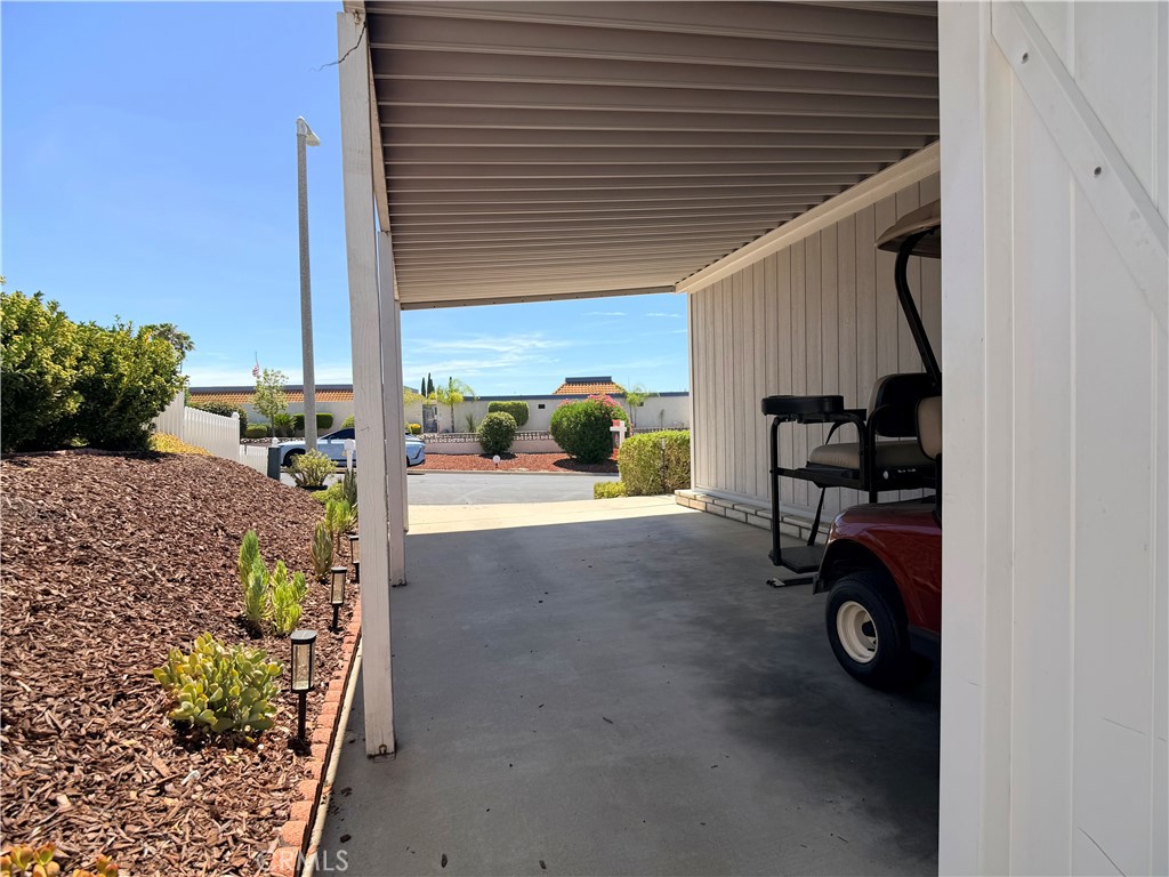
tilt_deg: -2.1
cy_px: 438
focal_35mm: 24
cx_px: 584
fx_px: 810
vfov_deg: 56.8
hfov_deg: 71.6
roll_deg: +1.1
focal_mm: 6.76
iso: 80
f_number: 1.78
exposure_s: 1/2525
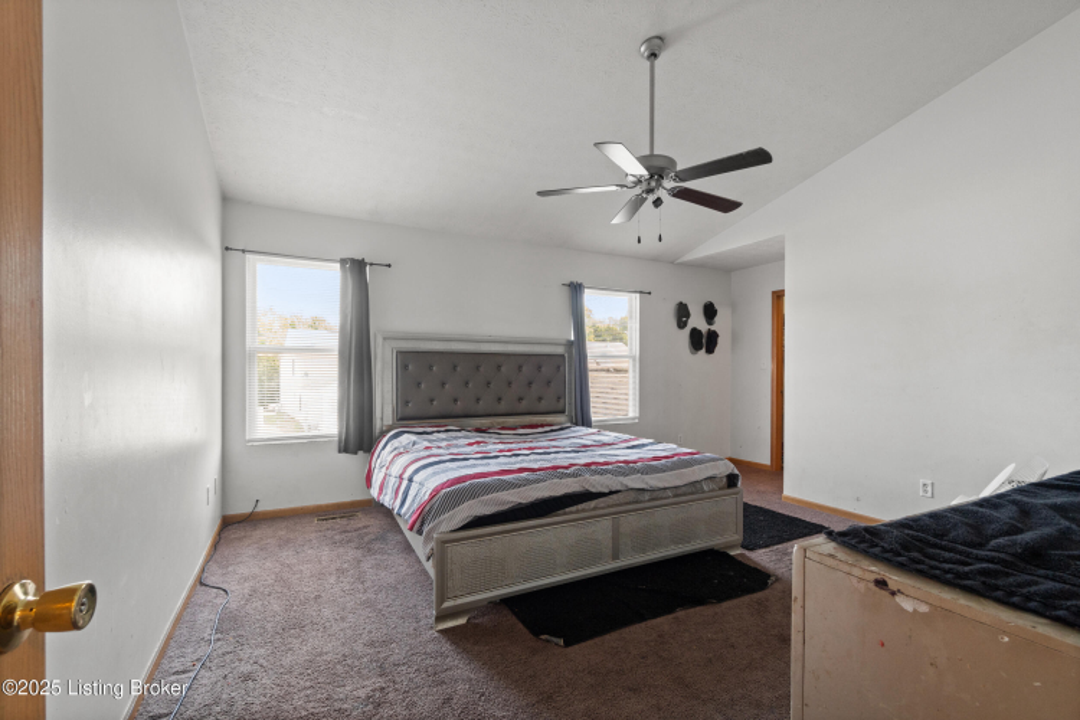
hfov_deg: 100.4
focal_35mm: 15
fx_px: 450
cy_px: 360
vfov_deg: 77.3
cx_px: 540
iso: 400
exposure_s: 1/4
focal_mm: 10
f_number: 10
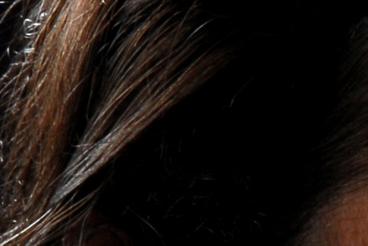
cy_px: 522
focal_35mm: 1565
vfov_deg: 0.9
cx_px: 683
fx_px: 16010
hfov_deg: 1.3
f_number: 16
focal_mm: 135
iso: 125
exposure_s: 1/125
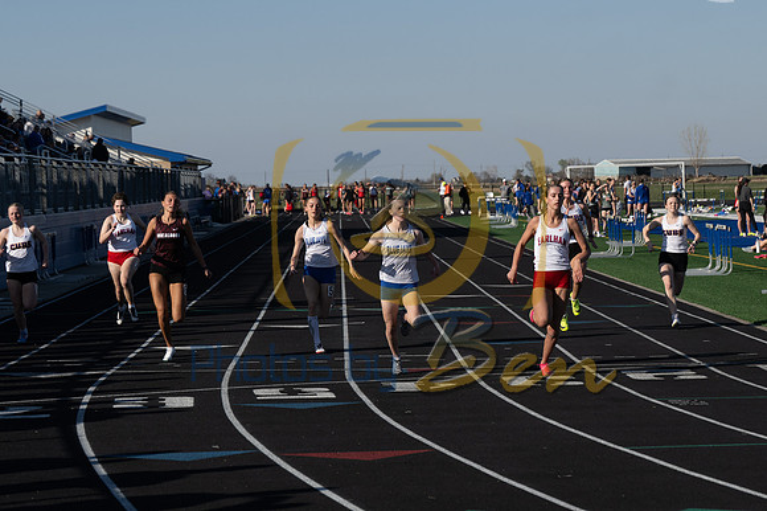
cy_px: 256
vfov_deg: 13.0
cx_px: 384
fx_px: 2236
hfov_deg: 19.5
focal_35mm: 105
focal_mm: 70
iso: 160
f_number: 5.6
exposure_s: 1/1250
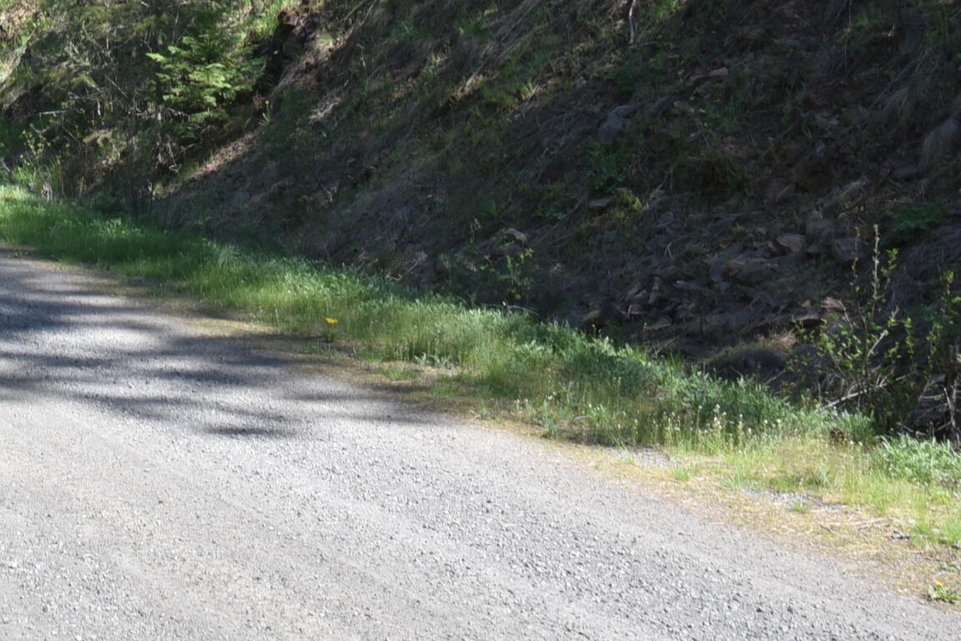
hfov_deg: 19.1
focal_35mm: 99
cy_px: -154
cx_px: -284
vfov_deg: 13.4
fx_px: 2643
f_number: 20
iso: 320
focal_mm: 38
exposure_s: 1/40
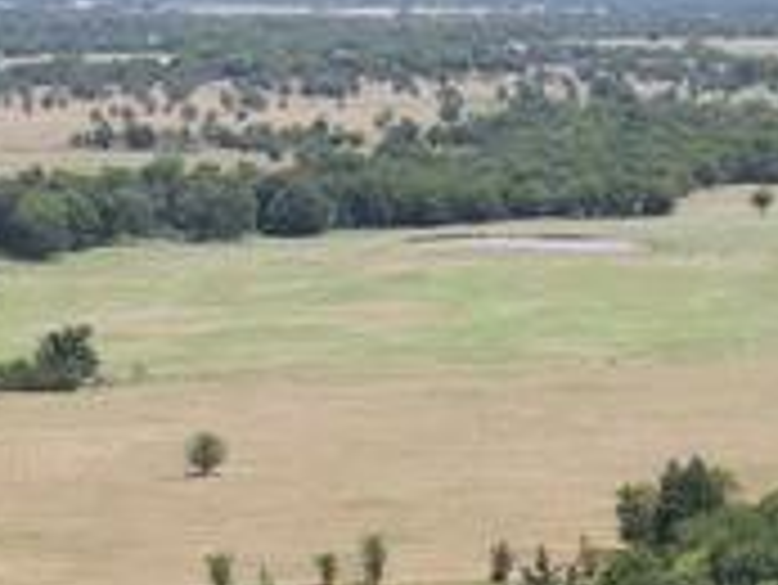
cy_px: 1418
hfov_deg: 13.8
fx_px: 3194
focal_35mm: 142
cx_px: 688
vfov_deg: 9.3
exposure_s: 1/500
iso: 100
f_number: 2.8
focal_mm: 4.5
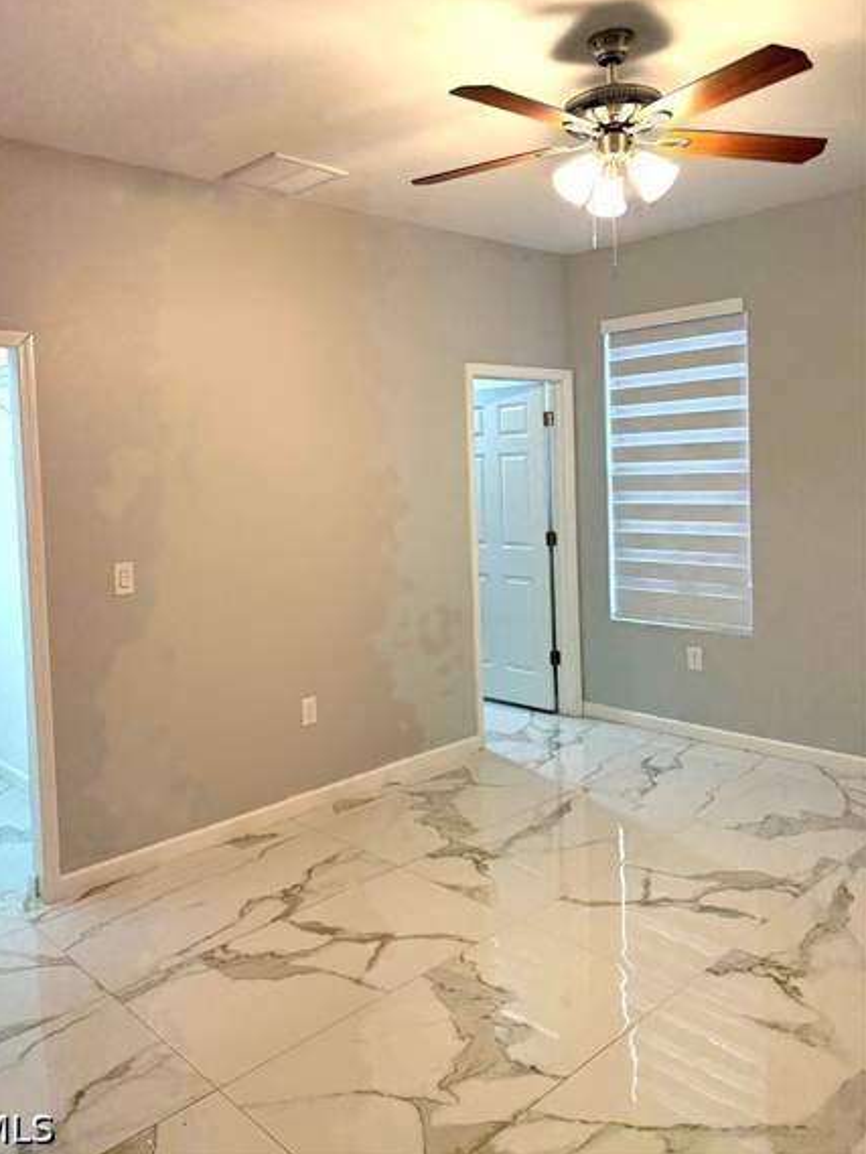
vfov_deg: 65.1
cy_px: 509
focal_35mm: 27
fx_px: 900
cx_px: 381
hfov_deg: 51.3
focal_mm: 6.76
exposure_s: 1/120
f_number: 1.78
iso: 200
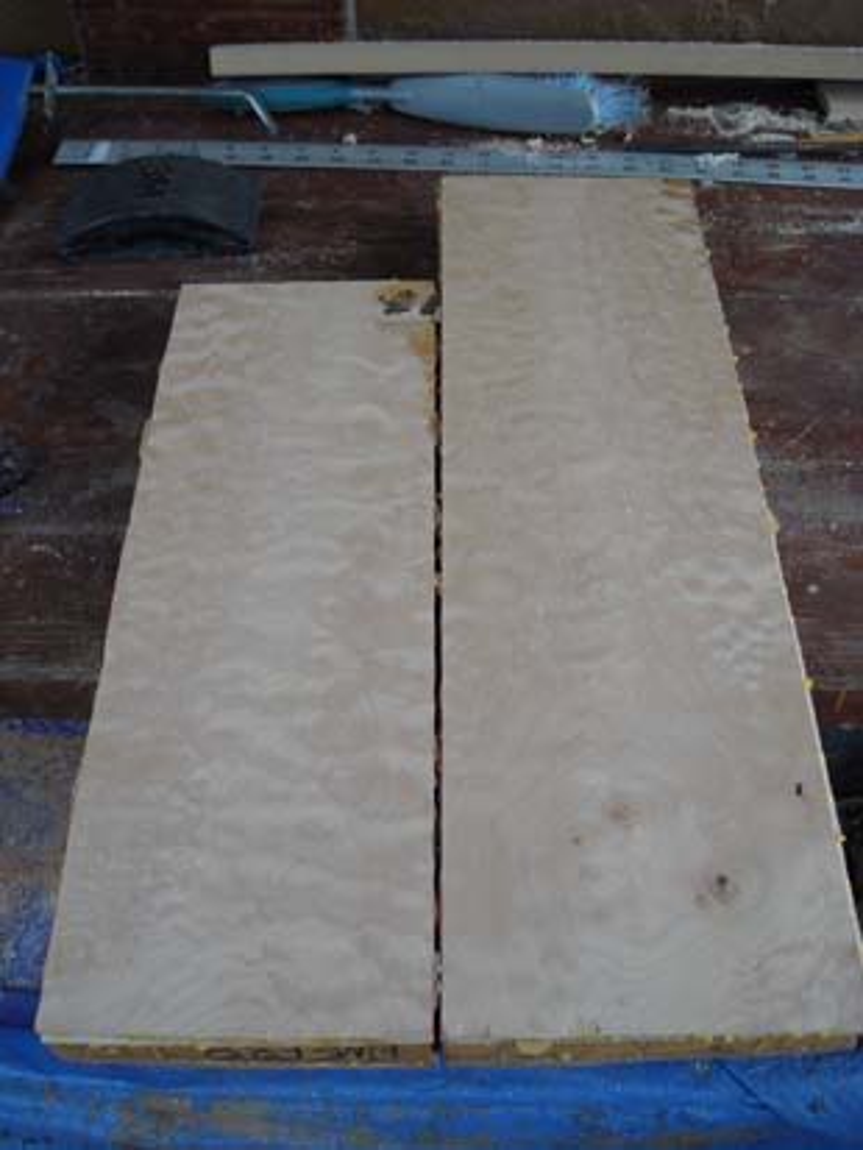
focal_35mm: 35
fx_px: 1163
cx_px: 432
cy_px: 575
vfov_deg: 52.6
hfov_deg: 40.7
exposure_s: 1/125
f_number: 2.8
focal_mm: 5.7
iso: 64
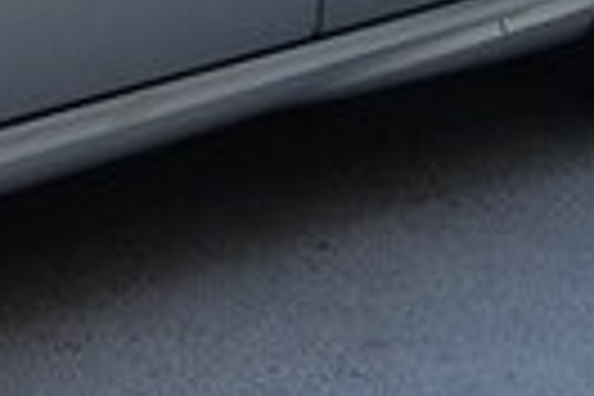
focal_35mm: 161
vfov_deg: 8.4
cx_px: -306
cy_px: -128
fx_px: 2656
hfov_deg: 12.1
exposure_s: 1/102
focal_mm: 3.3
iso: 50
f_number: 2.2
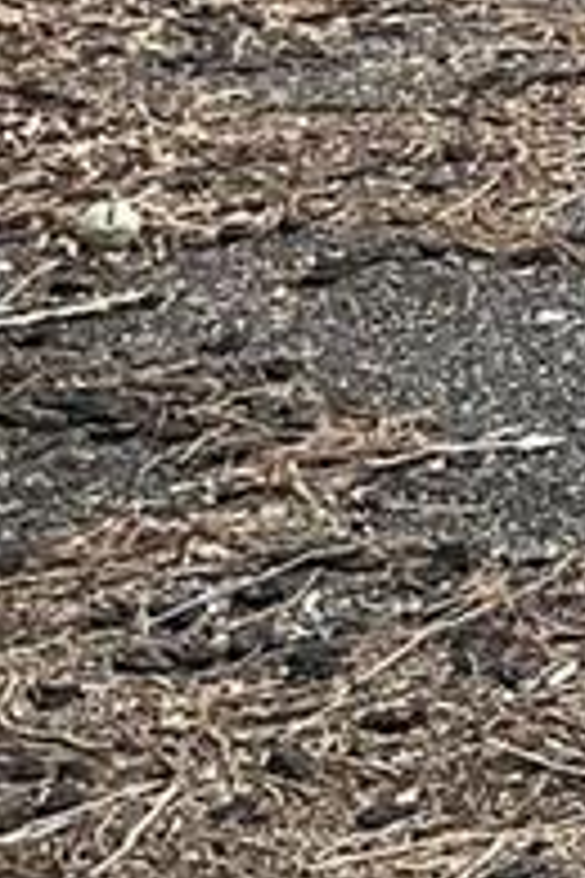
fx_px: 4533
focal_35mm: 186
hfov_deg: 6.5
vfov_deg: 10.8
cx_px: 2020
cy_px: -221
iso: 16
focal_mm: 3
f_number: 1.8
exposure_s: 1/781
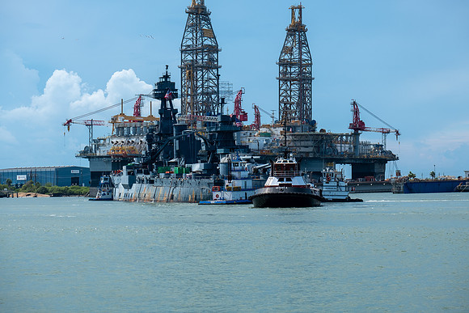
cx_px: 234
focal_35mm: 91
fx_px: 1186
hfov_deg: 22.4
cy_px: 156
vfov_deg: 15.0
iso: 200
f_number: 4.5
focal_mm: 60.7
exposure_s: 1/950
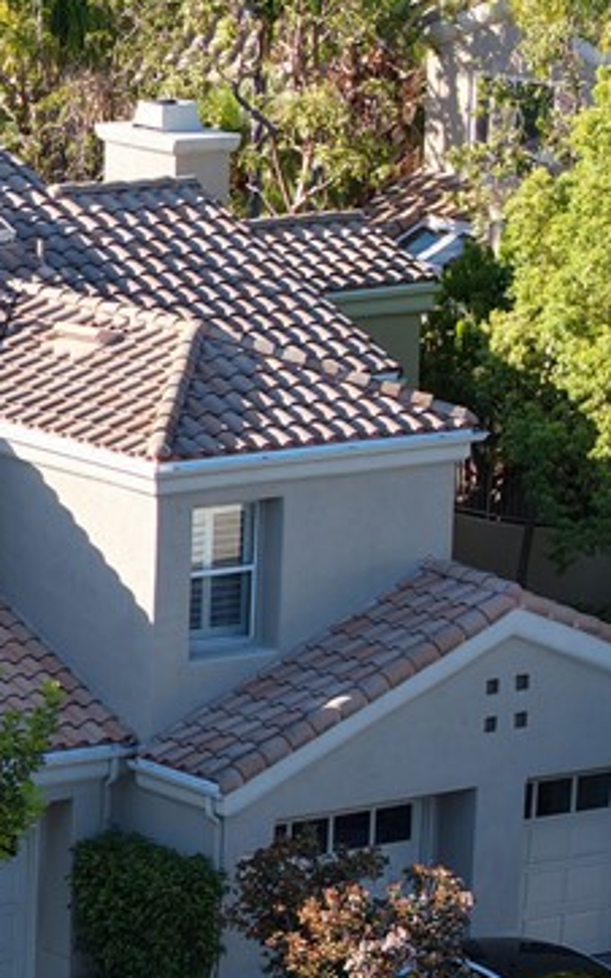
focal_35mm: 210
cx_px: -711
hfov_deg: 6.0
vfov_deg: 10.0
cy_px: 786
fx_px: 5599
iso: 100
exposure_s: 1/320
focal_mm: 19.35
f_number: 2.8
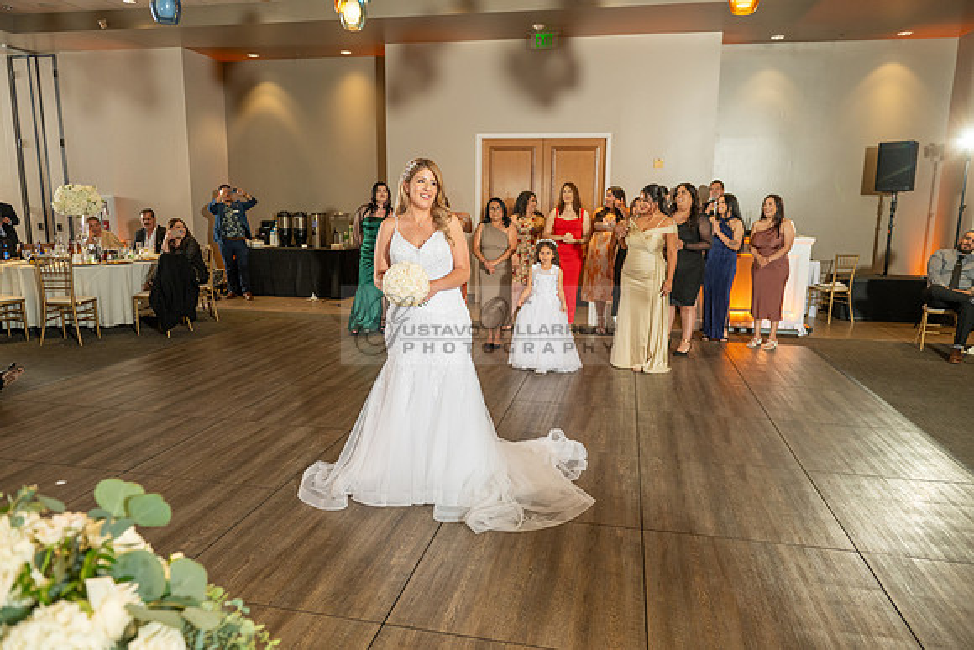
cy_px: 325
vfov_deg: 53.2
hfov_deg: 73.7
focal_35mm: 24
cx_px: 487
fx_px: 649
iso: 800
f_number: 3.5
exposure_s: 1/160
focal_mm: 24
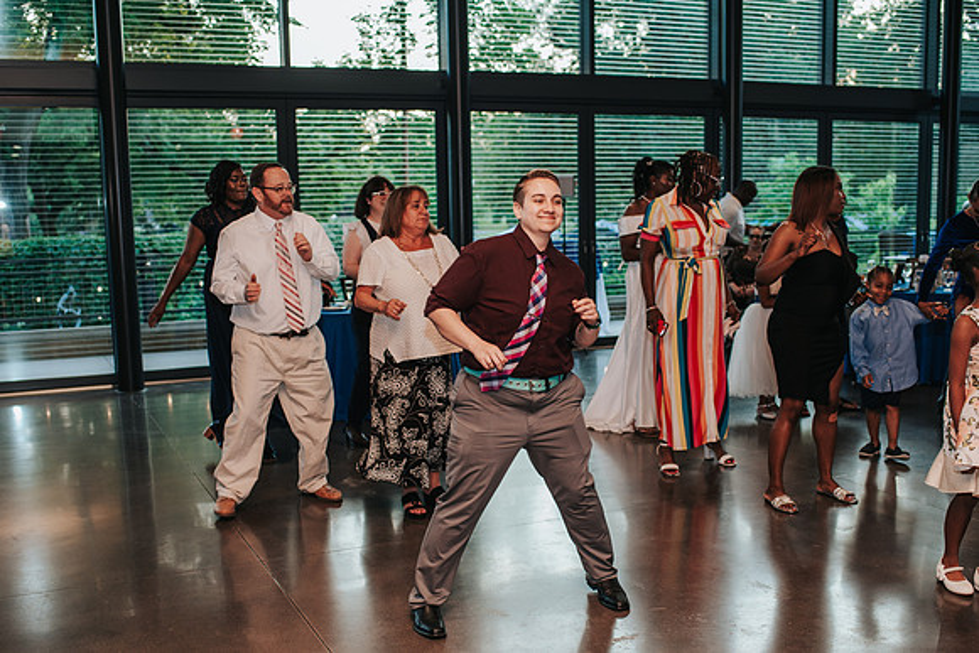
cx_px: 490
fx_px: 1115
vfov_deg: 32.6
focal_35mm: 41
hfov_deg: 47.4
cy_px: 382
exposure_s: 1/160
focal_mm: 35
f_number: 2.8
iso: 500
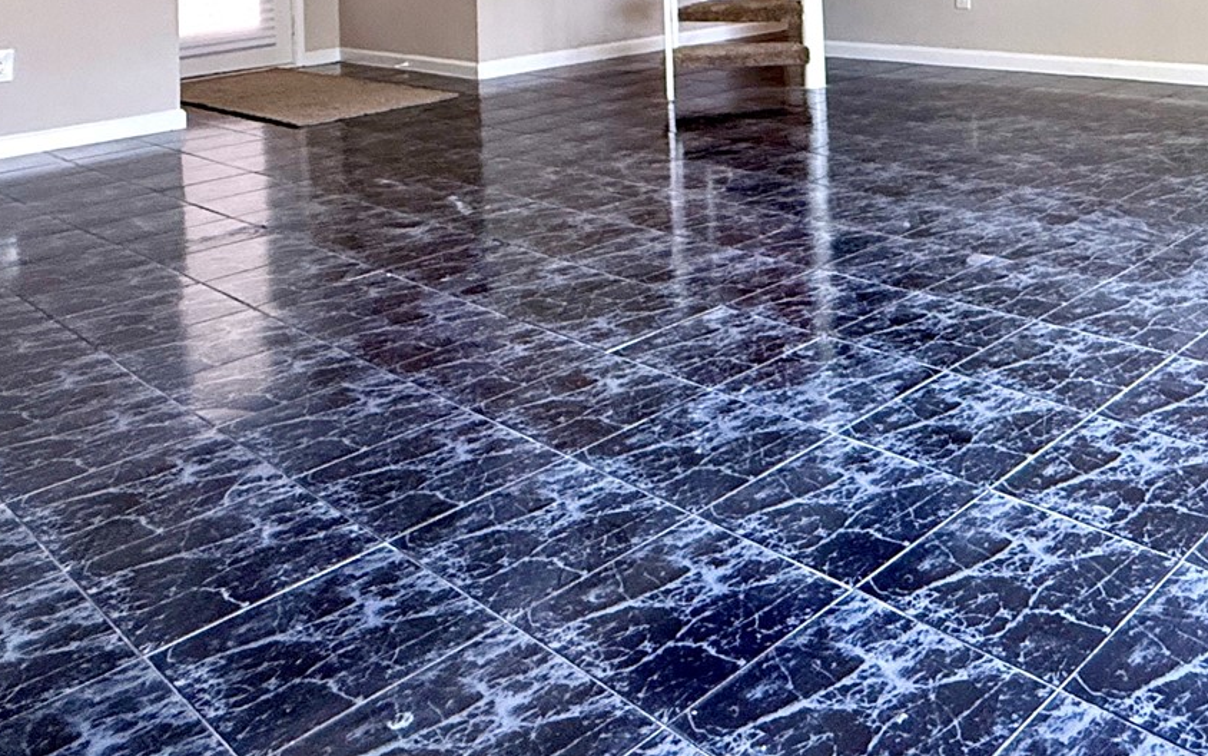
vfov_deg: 30.4
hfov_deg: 52.1
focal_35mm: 36
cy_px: -135
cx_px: 873
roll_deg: +2.6
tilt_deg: +2.4
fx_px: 1186
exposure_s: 1/120
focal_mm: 2.22
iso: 320
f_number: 2.2
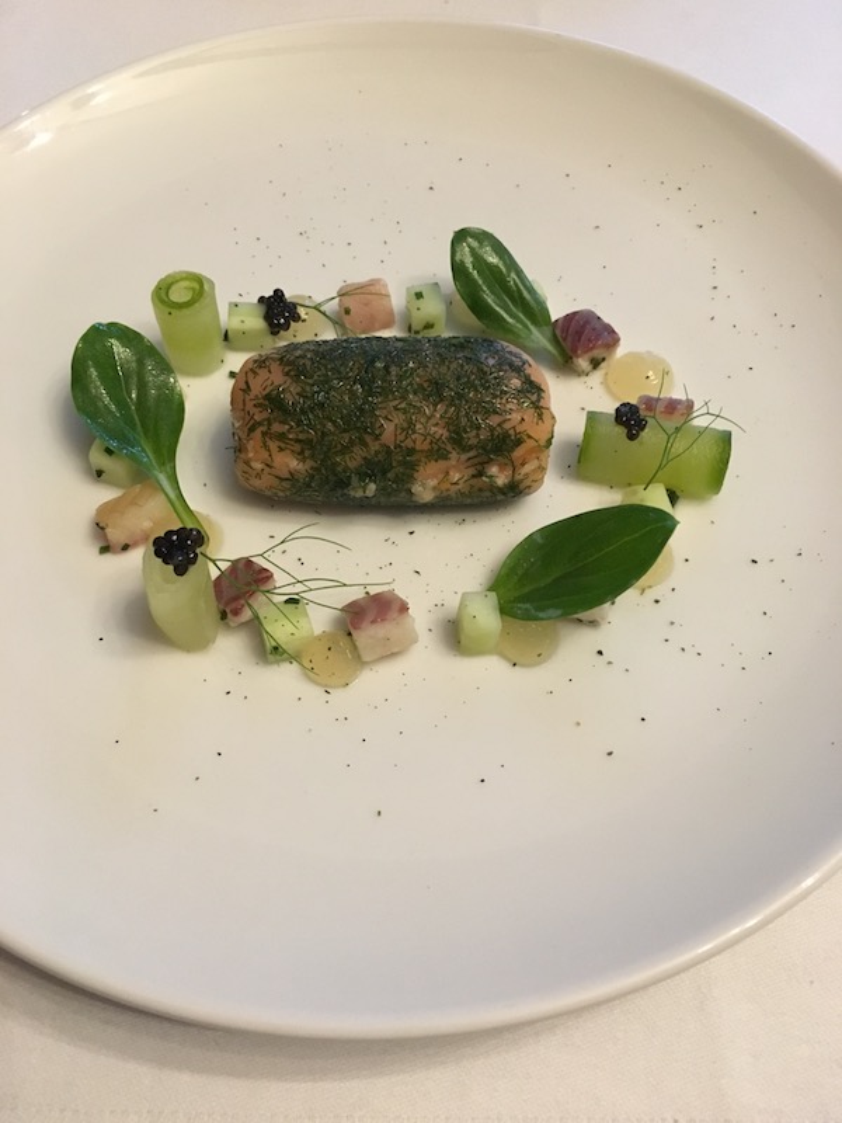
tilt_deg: -61.5
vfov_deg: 61.7
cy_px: 562
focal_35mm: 29
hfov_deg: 48.2
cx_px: 421
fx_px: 941
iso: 200
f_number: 2.2
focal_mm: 4.15
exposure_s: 1/17
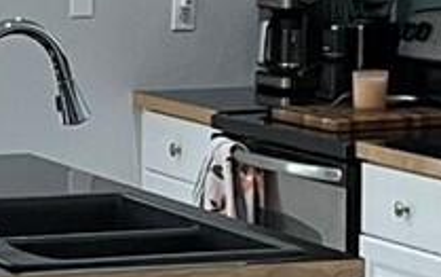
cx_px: -260
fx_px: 2538
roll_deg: +1.2
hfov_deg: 9.6
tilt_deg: -7.8
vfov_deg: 6.2
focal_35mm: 211
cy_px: 233
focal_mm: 4.2
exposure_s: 1/60
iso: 125
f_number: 1.6
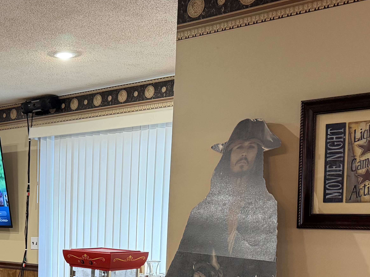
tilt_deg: -5.7
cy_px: 275
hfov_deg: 31.2
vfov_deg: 23.8
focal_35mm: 59
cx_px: 37
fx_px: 631
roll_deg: -1.1
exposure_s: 1/60
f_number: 1.78
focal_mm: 6.76
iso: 500
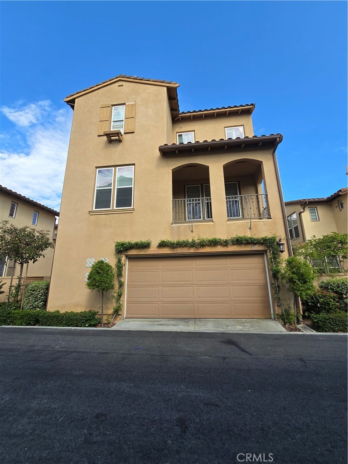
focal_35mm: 13
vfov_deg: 106.2
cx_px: 174
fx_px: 174
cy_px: 232
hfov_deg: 89.9
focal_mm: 2.2
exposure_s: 1/2000
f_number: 2.2
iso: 100
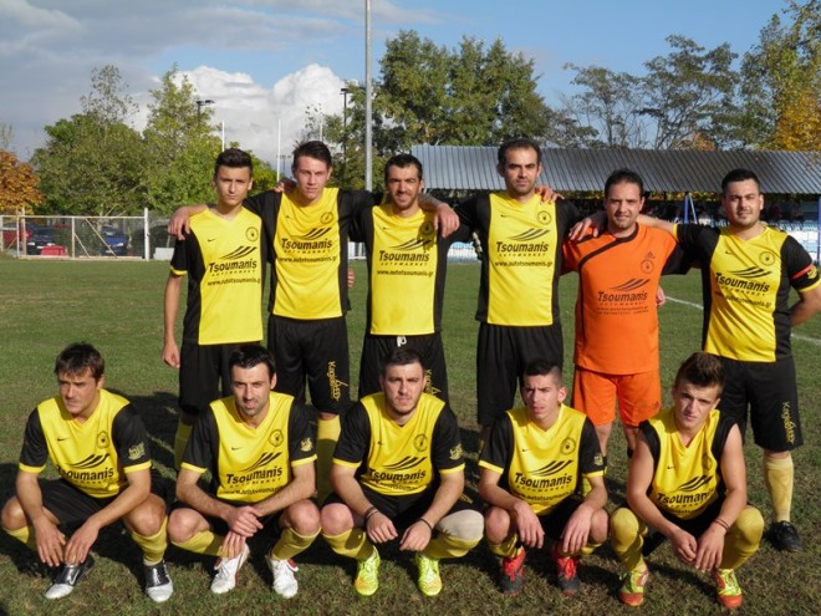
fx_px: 1044
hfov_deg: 42.9
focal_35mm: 44
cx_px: 410
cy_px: 308
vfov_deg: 32.9
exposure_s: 1/400
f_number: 6
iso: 50
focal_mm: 7.9
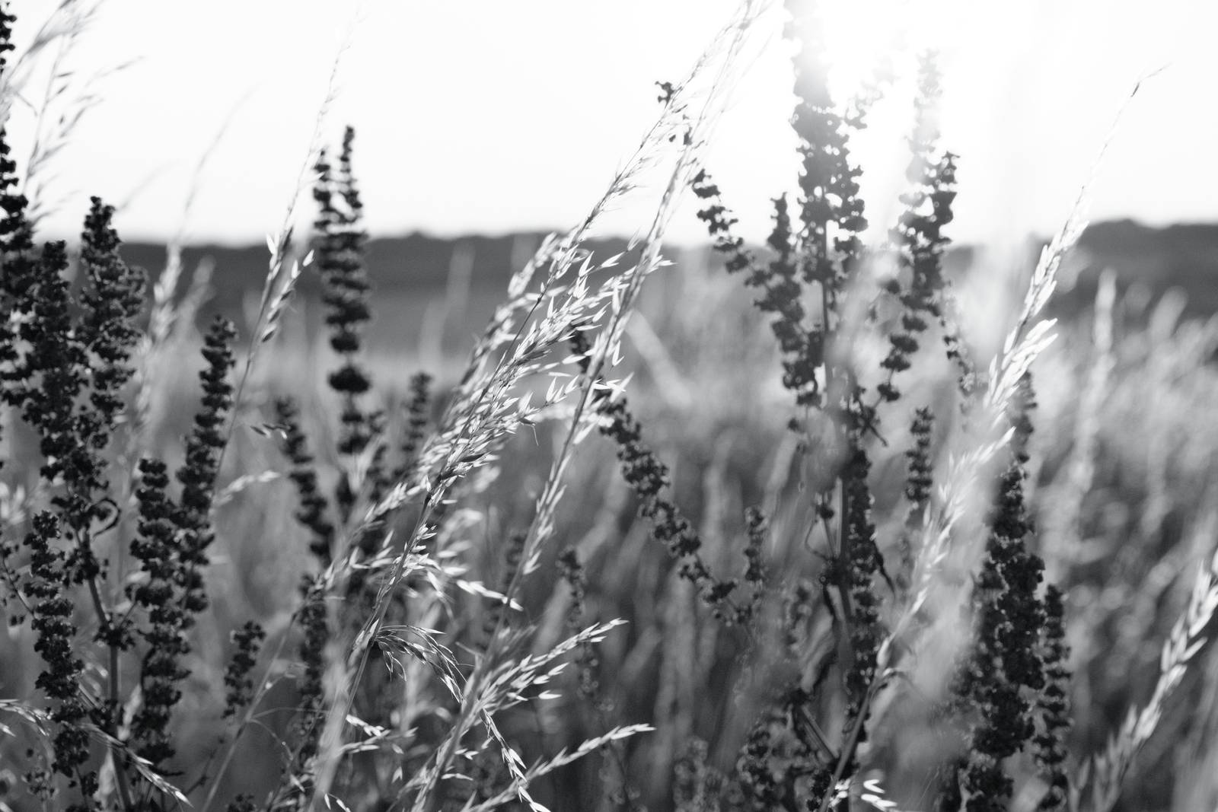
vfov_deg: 21.2
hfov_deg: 31.4
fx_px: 2165
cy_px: 406
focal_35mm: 64
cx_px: 609
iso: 640
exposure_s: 1/1400
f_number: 5.6
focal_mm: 42.9
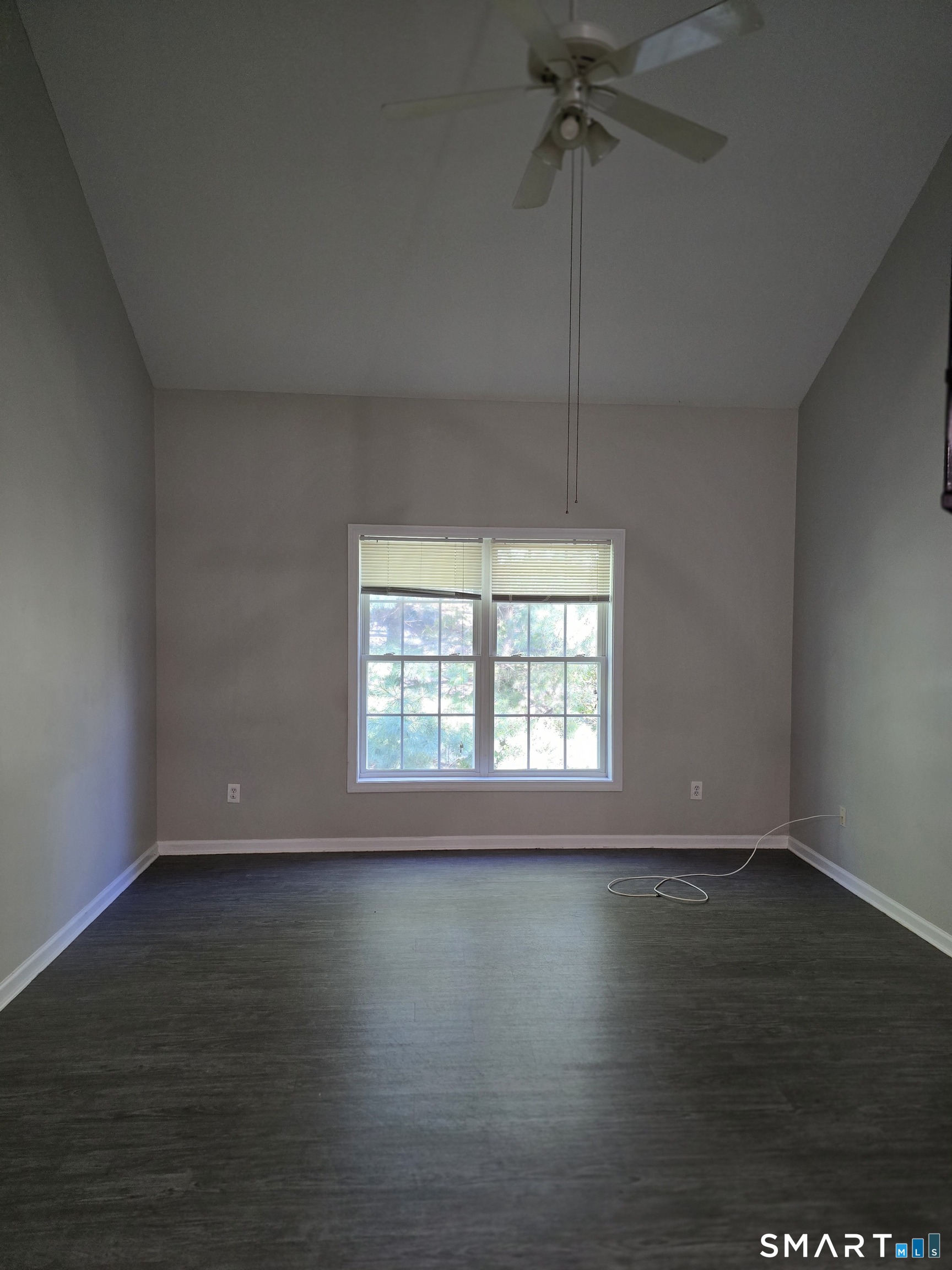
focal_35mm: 23
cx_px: 476
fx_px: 843
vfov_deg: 73.9
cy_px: 635
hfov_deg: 58.9
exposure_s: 1/120
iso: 400
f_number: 1.7
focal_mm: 6.3
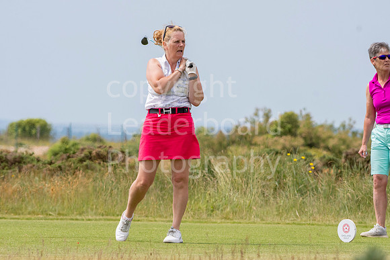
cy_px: 130
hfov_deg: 6.2
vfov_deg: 4.2
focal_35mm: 330
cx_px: 195
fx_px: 3576
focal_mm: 220
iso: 500
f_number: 7.1
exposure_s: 1/1600
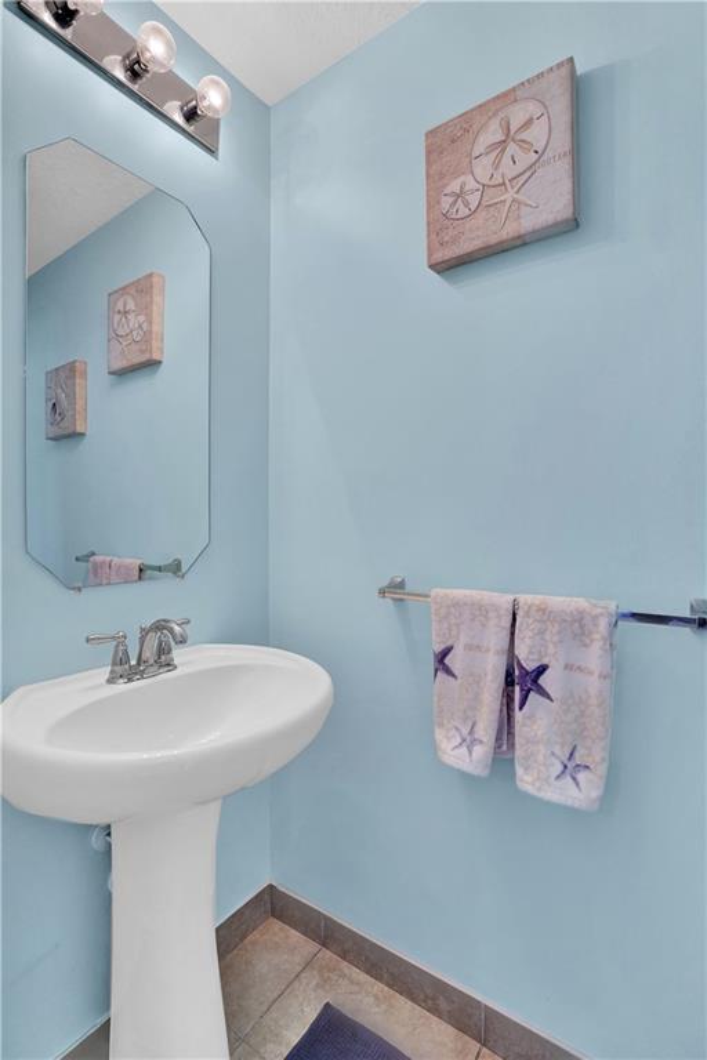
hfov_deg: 73.7
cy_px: 530
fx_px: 471
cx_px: 354
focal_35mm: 16
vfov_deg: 96.7
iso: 1600
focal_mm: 16
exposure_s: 1/500
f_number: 2.8
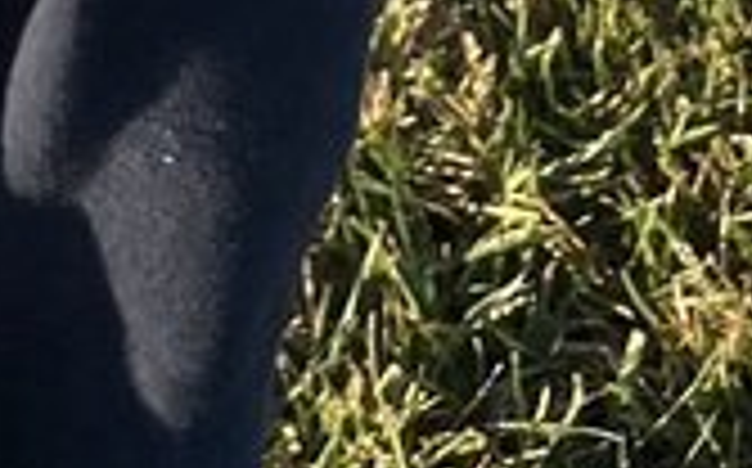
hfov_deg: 12.1
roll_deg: +0.8
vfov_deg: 6.0
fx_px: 3460
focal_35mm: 169
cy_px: -1629
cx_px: -180
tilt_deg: -22.4
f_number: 1.6
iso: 50
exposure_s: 1/1923
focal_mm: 5.1
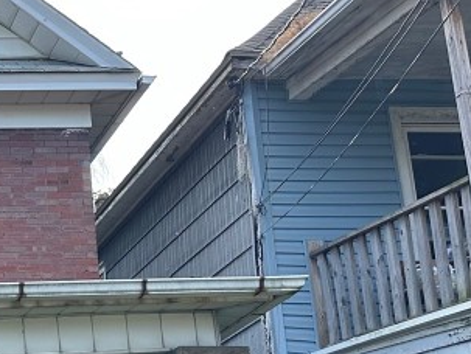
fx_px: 1103
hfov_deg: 20.1
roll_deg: +0.1
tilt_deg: +13.7
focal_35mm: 81
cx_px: -270
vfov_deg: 17.8
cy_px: 360
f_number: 1.78
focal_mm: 6.86
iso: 80
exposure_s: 1/1083
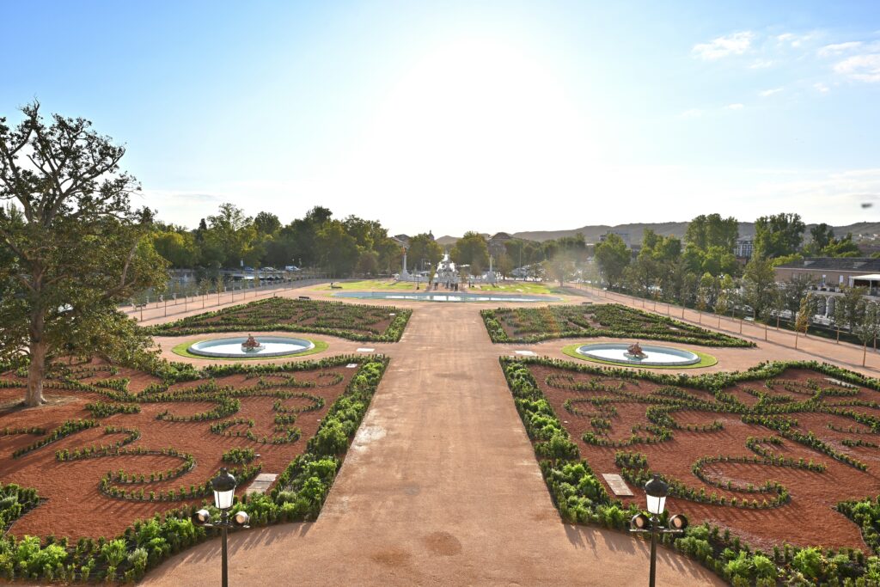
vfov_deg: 53.1
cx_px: 440
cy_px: 294
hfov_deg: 73.7
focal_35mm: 24
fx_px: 587
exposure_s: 1/100
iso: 64
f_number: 13
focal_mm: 24
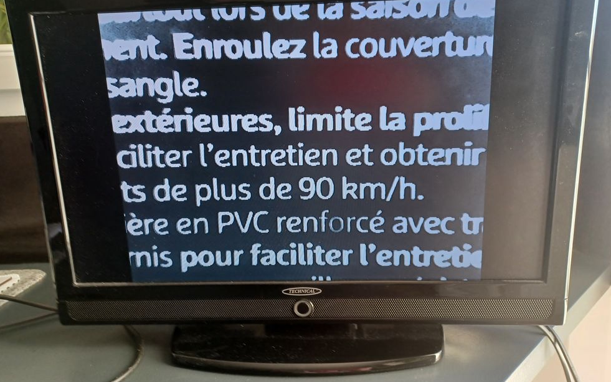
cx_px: 307
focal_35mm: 27
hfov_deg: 68.4
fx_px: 450
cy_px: 170
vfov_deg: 45.9
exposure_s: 1/50
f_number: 1.8
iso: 200
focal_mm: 4.6
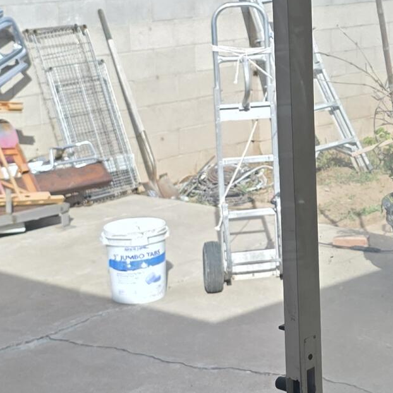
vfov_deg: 17.7
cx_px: 397
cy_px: 127
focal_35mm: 98
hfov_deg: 17.3
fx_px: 1259
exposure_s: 1/1314
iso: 80
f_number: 1.7
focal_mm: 6.3
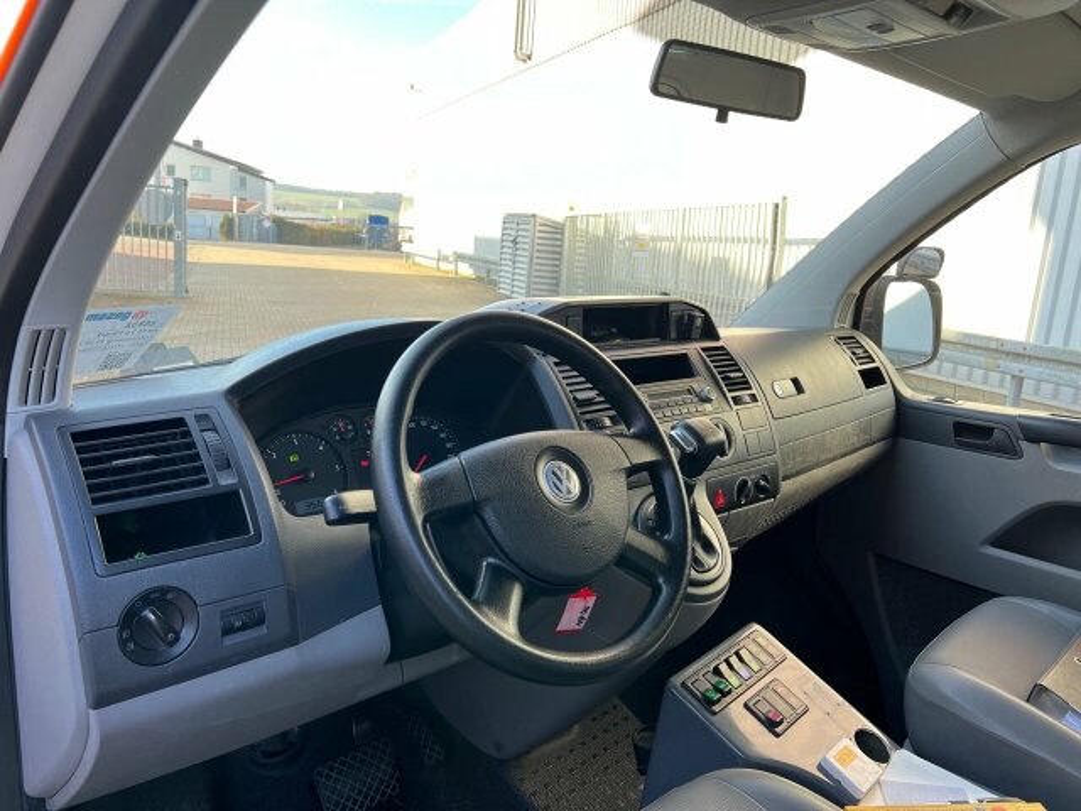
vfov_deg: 53.1
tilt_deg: -12.1
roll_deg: -4.2
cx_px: 540
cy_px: 406
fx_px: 812
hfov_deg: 67.3
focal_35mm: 26
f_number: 1.5
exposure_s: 1/171
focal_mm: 5.7
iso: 64
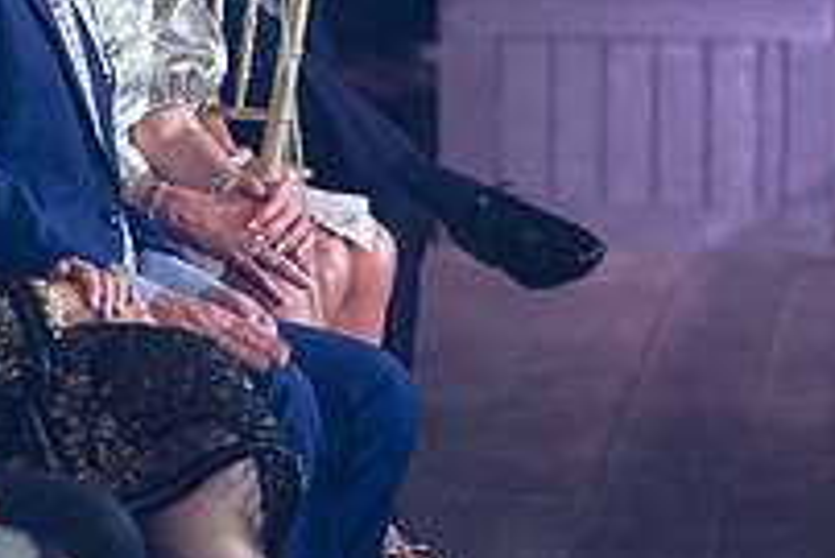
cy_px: 126
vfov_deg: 5.6
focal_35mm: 244
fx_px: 5663
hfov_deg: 8.3
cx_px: -244
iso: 500
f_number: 2.2
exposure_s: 1/80
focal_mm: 85
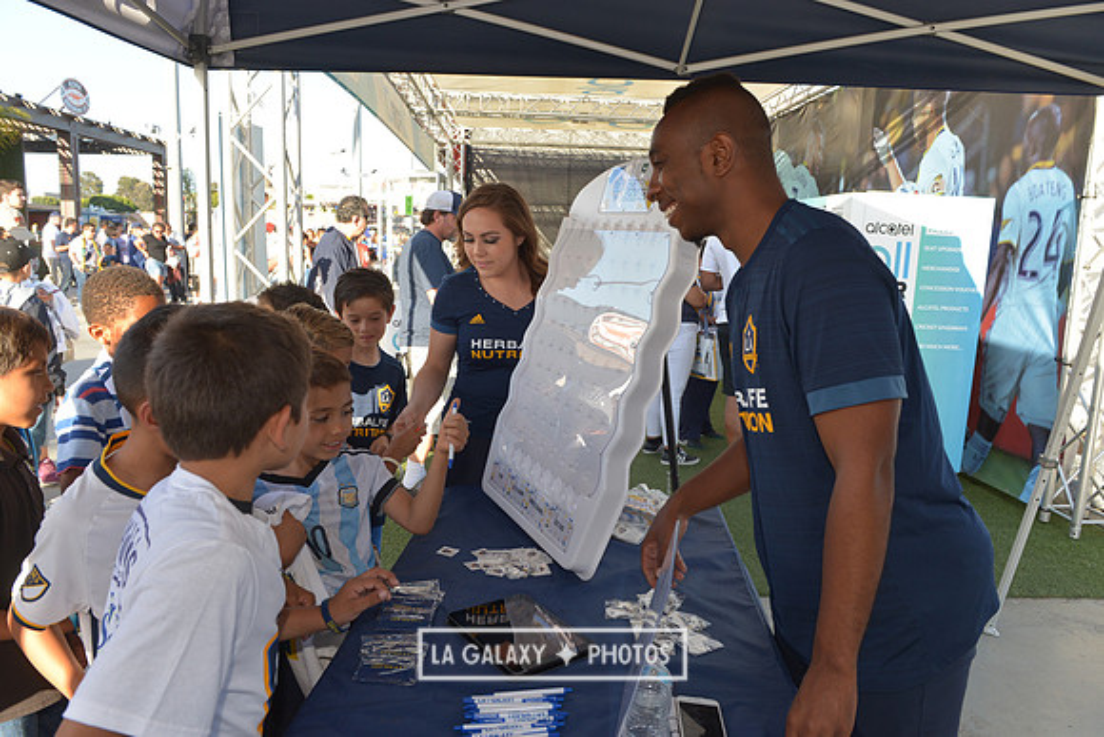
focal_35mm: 24
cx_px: 552
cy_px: 368
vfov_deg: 53.2
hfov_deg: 73.7
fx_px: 736
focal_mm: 24
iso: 400
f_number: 7.1
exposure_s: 1/200
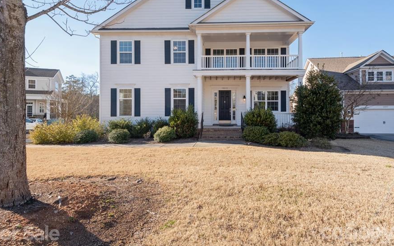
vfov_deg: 61.8
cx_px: 217
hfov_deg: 87.7
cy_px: 101
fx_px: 204
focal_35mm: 19
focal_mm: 16
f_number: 11
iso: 200
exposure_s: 1/80
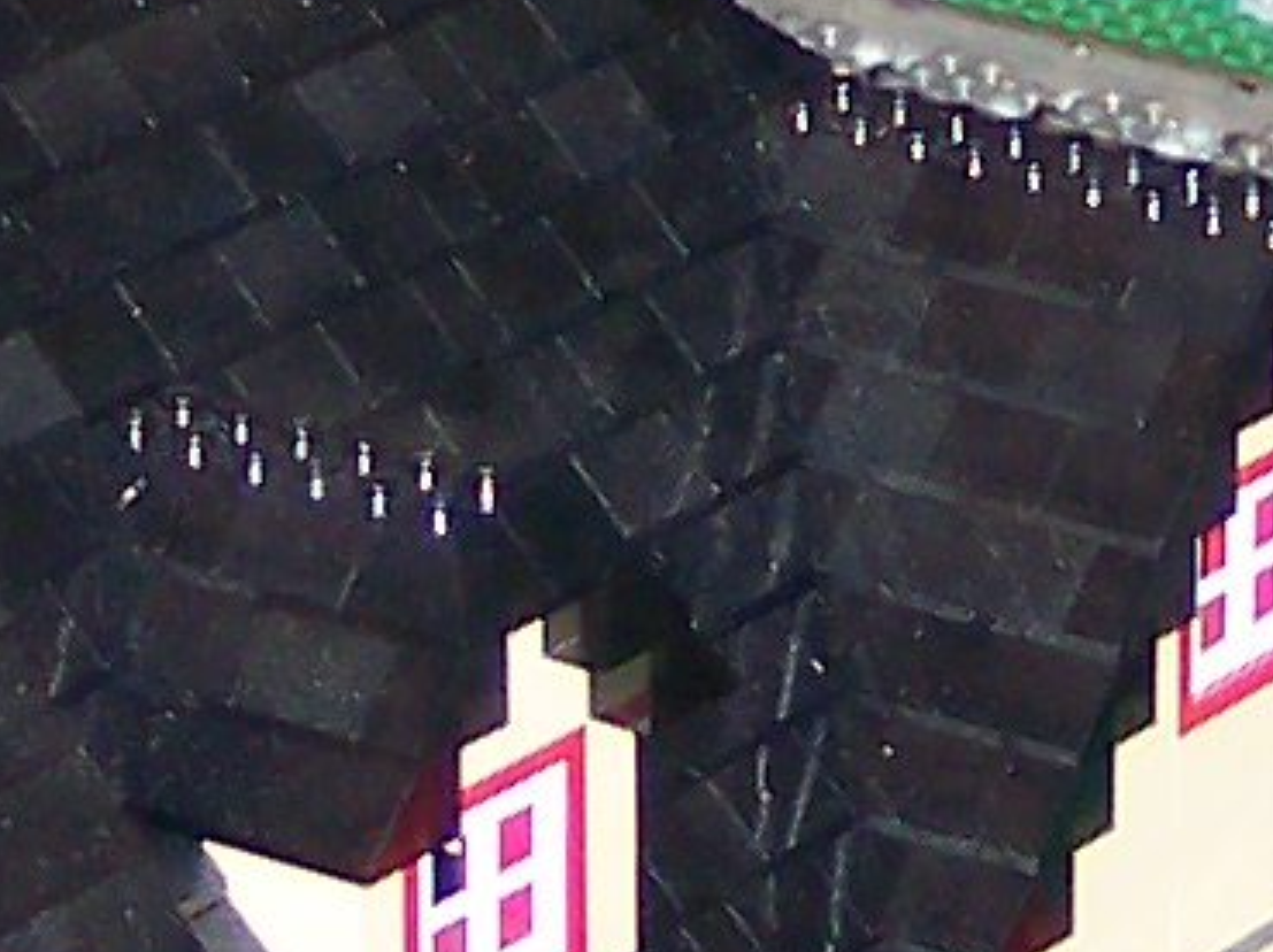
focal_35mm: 266
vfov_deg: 5.4
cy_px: -1138
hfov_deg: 7.4
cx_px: 835
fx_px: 9773
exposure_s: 1/30
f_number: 2.8
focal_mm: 8
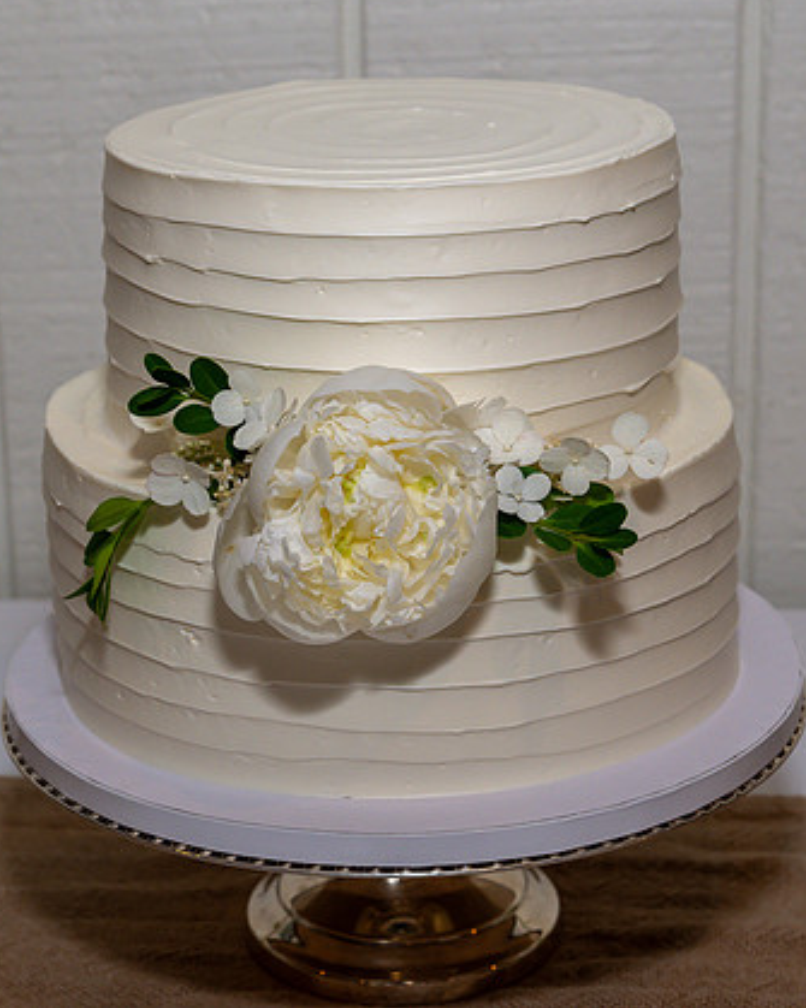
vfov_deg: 23.0
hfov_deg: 18.4
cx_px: 267
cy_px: 462
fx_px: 2476
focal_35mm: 83
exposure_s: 1/250
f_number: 7.1
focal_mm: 51
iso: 500
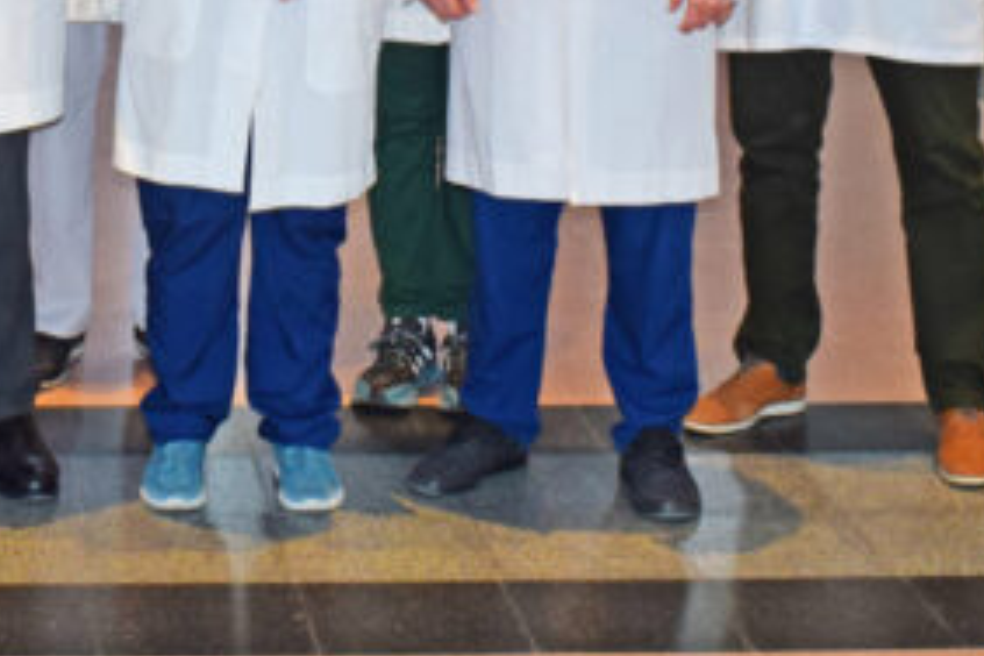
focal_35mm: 90
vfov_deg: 14.6
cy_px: -171
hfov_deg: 22.0
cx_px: 56
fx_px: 2460
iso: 800
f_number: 4.5
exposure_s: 1/80
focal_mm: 22
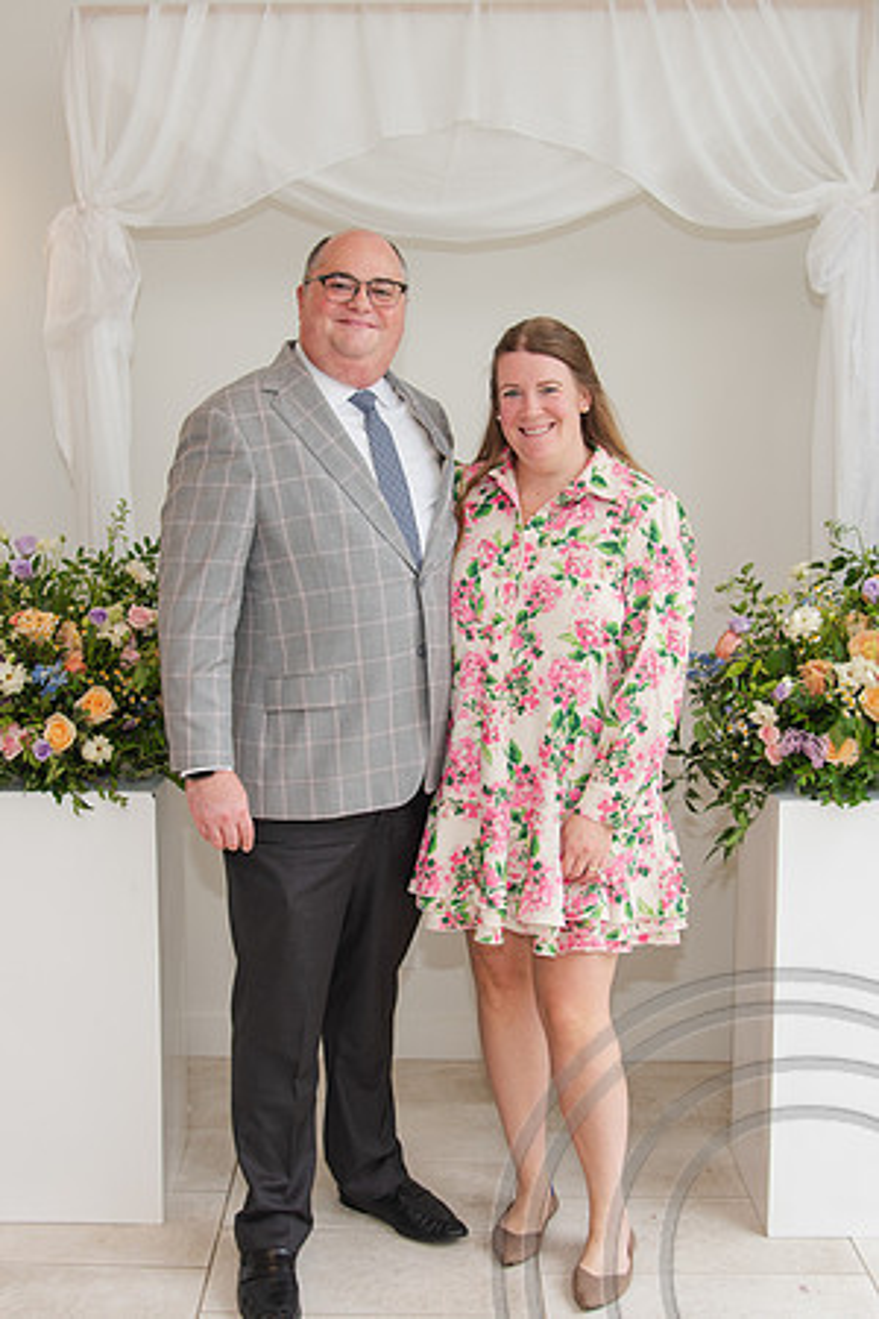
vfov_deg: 44.8
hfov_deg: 30.7
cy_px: 635
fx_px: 1600
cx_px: 384
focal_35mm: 44
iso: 125
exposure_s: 1/200
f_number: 4
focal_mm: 28
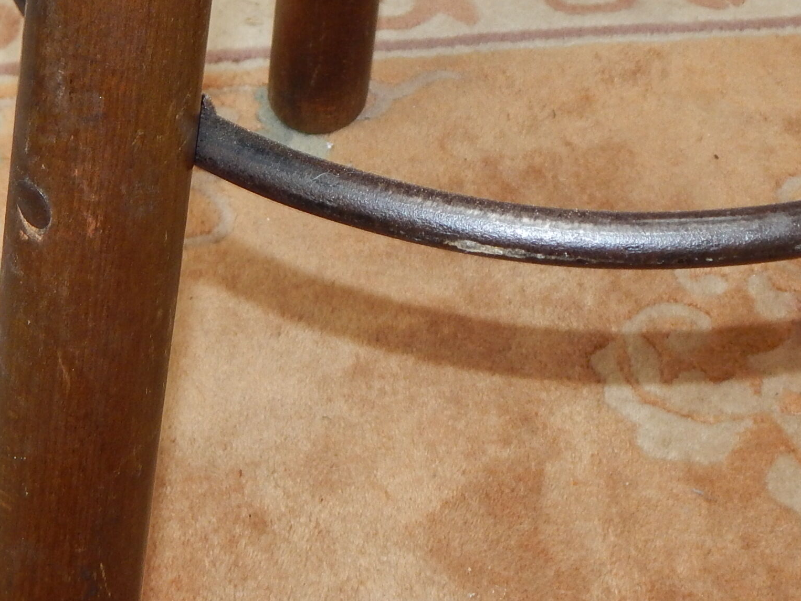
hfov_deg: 21.3
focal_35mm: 92
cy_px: 77
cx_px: 410
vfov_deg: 15.9
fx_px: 2129
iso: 200
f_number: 3.6
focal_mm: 7.7
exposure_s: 1/30
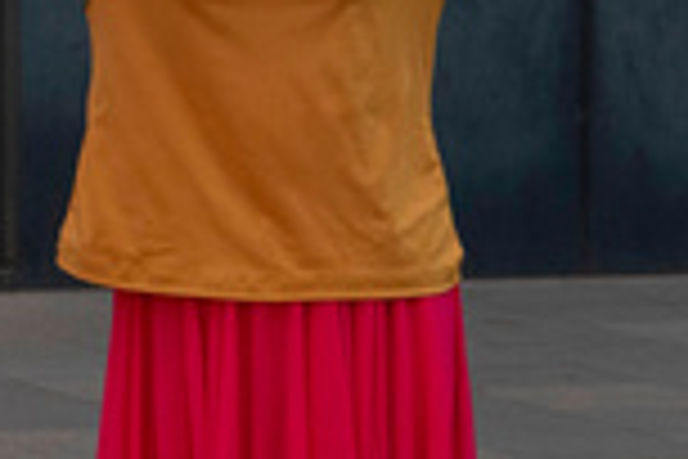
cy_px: 18
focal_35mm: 361
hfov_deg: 5.7
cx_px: -27
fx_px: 6899
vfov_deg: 3.8
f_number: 4
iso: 800
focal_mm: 54
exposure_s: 1/250
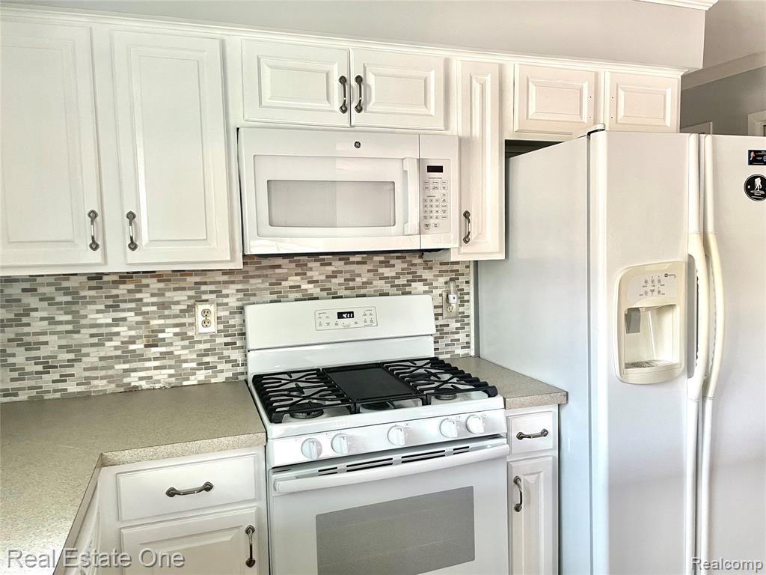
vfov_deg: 53.1
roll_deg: +1.6
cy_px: 288
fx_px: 575
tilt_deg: -4.9
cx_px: 383
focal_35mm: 26
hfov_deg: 67.3
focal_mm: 4.2
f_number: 1.6
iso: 125
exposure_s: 1/60
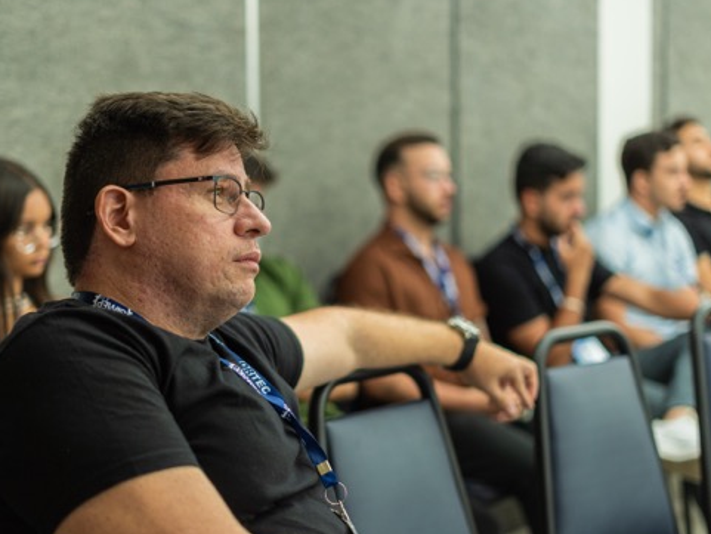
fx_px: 1315
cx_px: 331
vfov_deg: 22.9
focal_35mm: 64
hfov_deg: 30.2
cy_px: 300
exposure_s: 1/100
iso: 250
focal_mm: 50
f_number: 1.8
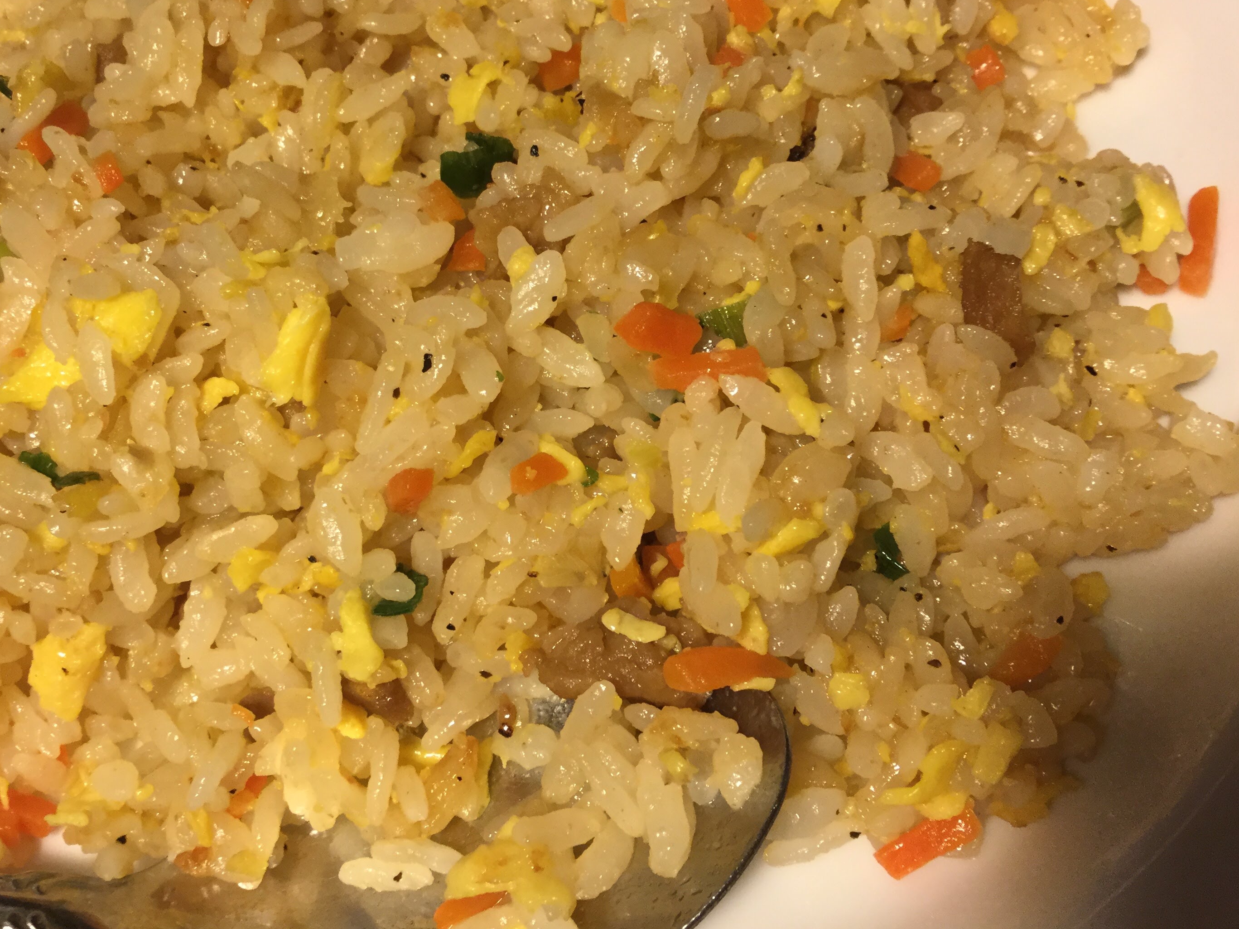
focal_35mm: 37
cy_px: 398
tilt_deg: -59.5
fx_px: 1324
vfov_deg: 38.6
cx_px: 508
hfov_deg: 49.9
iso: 80
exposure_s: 1/33
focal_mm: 3.3
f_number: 2.4
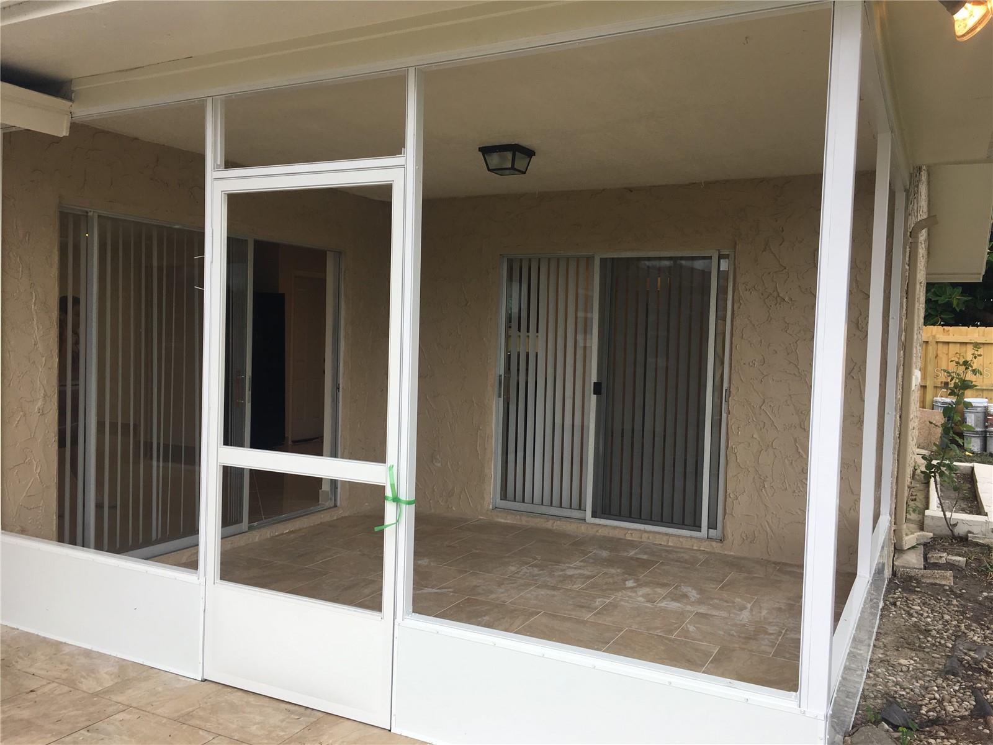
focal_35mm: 29
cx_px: 496
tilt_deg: -0.7
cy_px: 372
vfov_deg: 48.2
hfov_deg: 61.7
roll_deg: -1.1
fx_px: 832
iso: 25
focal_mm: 4.15
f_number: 2.2
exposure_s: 1/167
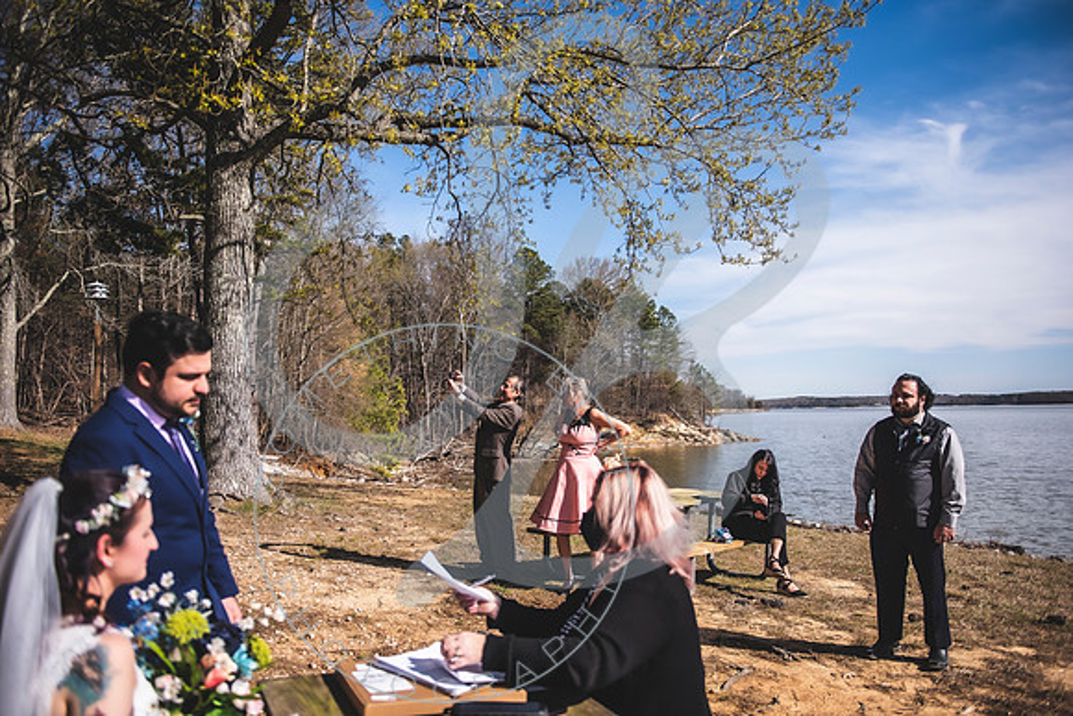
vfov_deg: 46.4
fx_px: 835
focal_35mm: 28
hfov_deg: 65.5
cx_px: 536
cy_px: 358
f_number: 2.8
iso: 100
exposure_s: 1/2500
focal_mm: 28
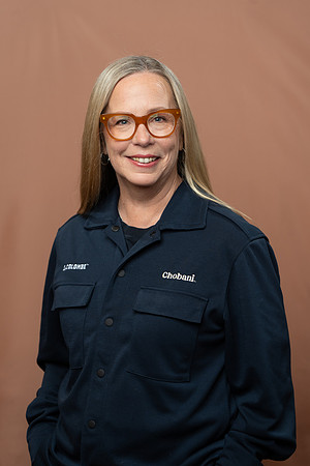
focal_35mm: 102
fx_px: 1317
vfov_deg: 20.0
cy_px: 233
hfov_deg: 13.4
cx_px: 155
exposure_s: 1/160
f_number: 4
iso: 320
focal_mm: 102
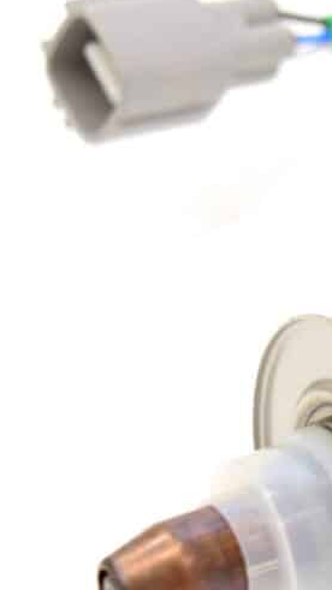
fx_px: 2327
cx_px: 523
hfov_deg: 8.0
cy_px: 441
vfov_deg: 14.4
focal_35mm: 149
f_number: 6.3
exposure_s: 1/160
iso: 400
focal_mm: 31
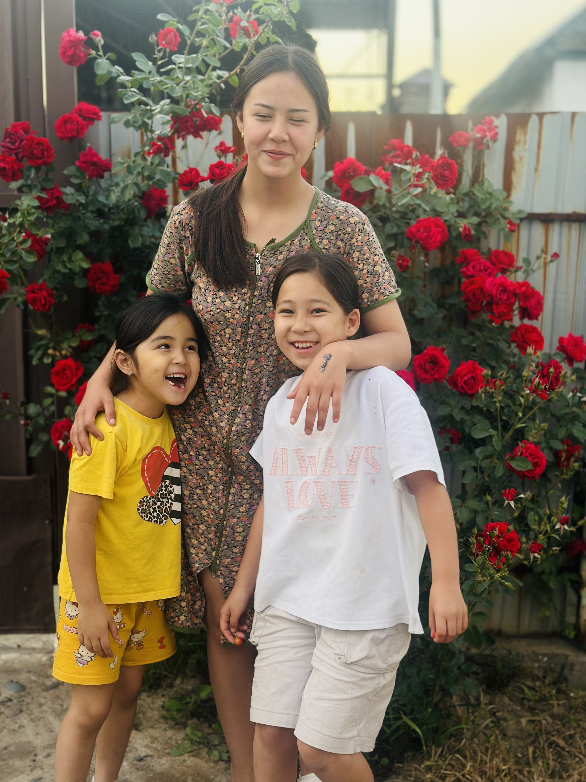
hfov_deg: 30.3
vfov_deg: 39.7
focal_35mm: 48
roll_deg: -1.3
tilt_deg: -9.7
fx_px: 1083
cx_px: 293
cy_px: 391
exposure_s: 1/121
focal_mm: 6.86
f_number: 1.78
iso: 80
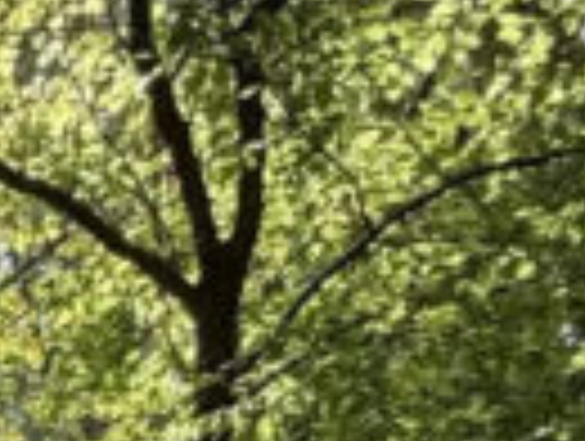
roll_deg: -0.2
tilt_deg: +2.9
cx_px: -936
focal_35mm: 110
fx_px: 1862
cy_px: 1332
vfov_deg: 10.0
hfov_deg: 12.6
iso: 64
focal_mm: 2.22
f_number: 2.2
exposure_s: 1/151
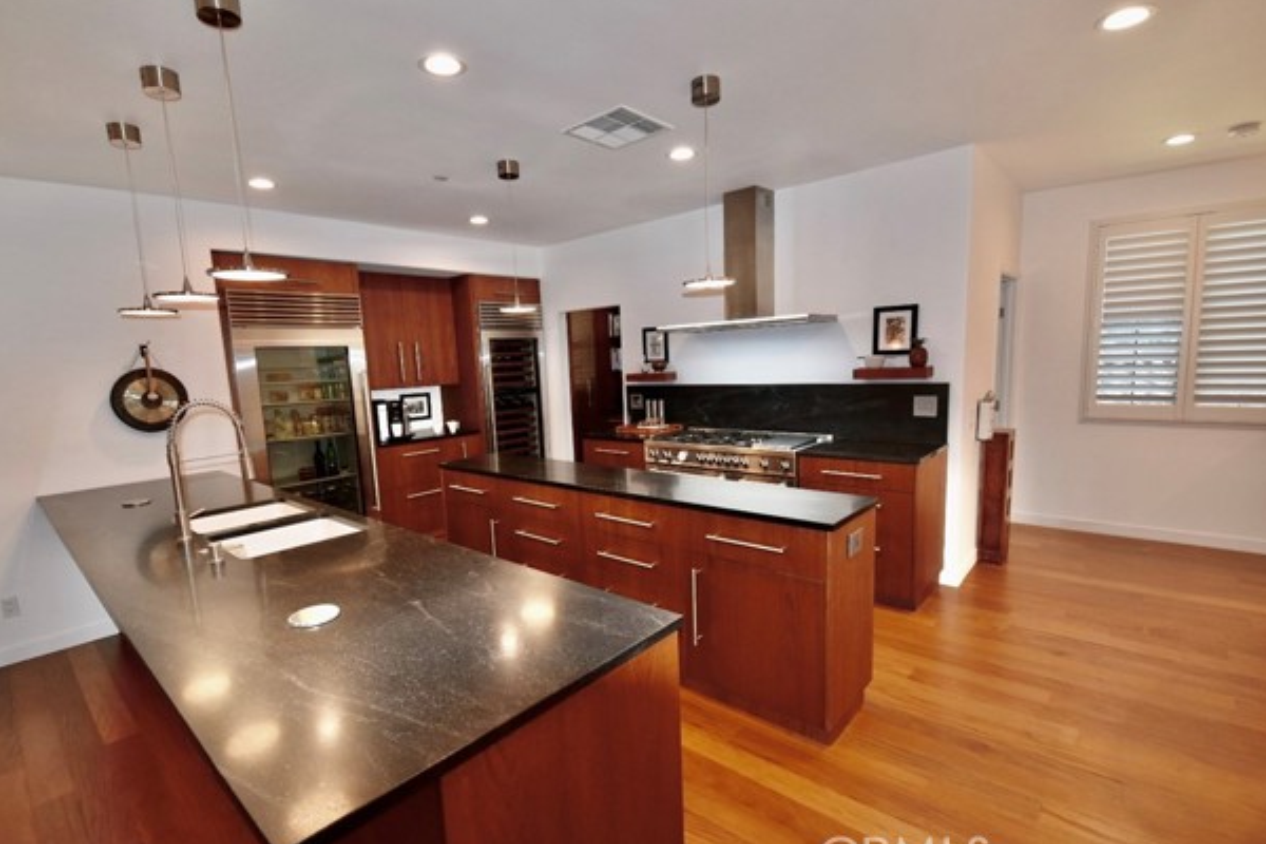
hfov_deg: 96.7
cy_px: 436
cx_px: 603
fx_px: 563
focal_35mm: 16
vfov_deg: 73.7
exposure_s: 1/80
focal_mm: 10
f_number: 4.5
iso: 800
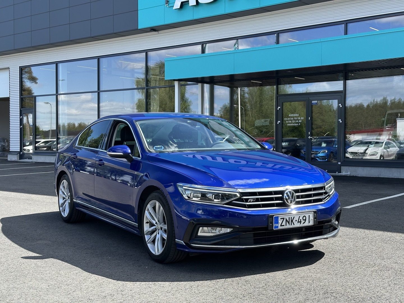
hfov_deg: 39.7
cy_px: 152
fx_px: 560
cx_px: 202
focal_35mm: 48
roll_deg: -0.4
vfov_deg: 30.3
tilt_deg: -0.8
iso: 64
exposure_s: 1/1185
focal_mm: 6.86
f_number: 1.78
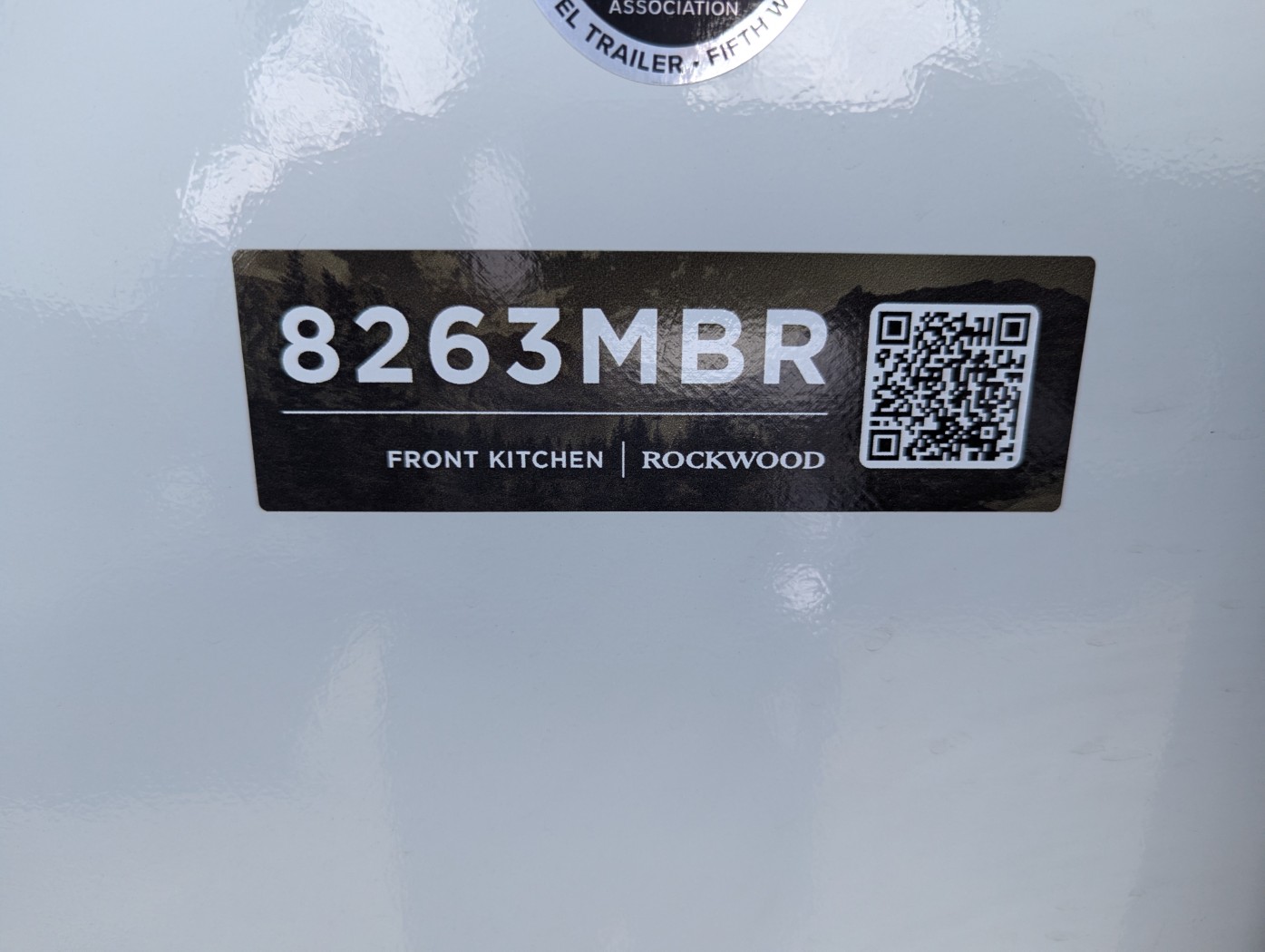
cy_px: 476
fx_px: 878
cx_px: 632
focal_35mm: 24
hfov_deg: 71.5
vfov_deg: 56.9
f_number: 1.85
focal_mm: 6.81
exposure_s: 1/647
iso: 44
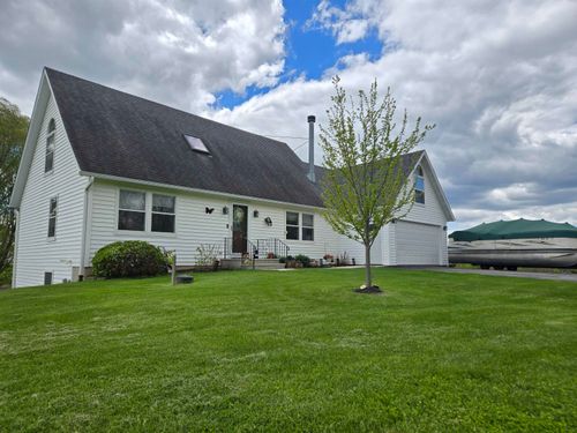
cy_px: 216
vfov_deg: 58.9
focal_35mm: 23
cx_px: 288
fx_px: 383
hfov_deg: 73.9
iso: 25
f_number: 1.8
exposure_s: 1/2259
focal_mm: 5.4
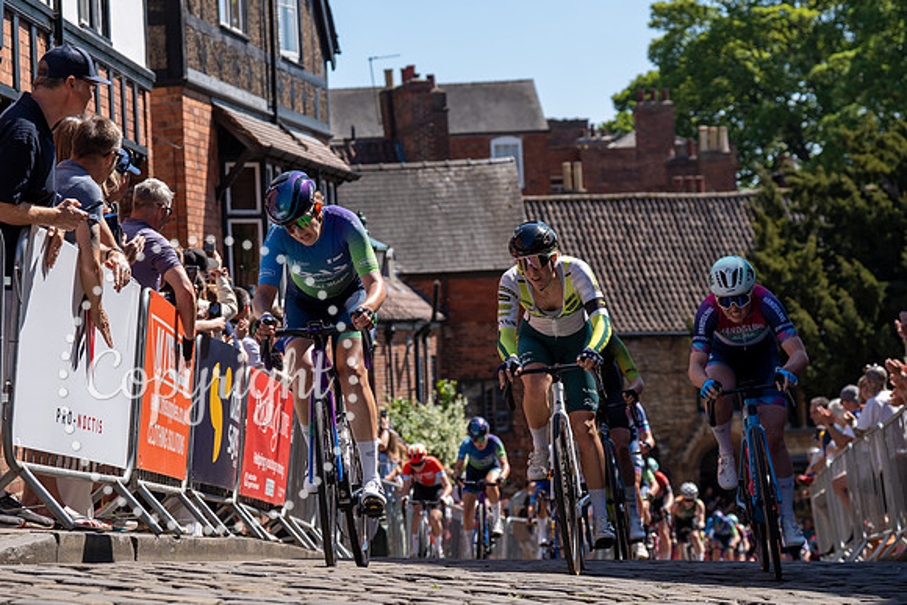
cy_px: 244
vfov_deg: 14.4
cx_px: 293
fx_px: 2389
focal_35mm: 95
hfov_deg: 21.4
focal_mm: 70
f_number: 4
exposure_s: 1/1600
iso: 100
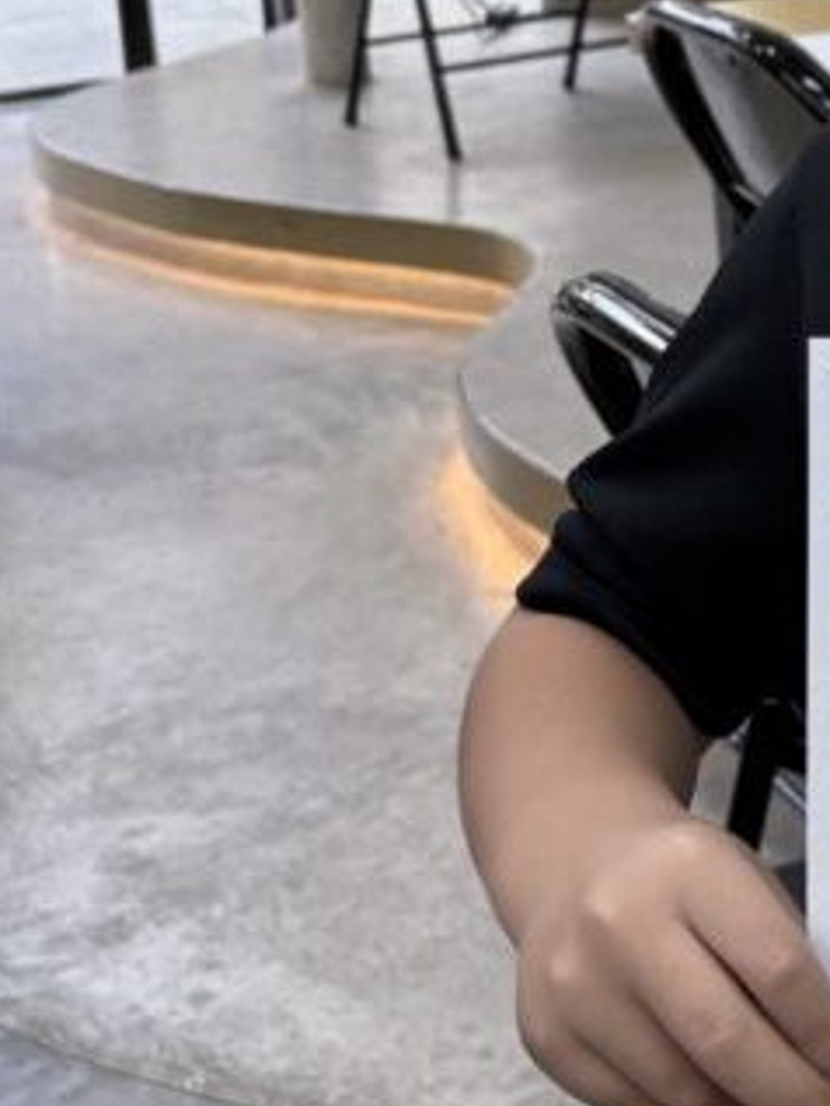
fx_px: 2620
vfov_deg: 23.3
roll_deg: +2.0
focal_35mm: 82
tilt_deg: -13.2
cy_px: 164
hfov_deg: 16.6
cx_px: 1179
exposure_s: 1/100
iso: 50
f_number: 1.6
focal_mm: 5.96
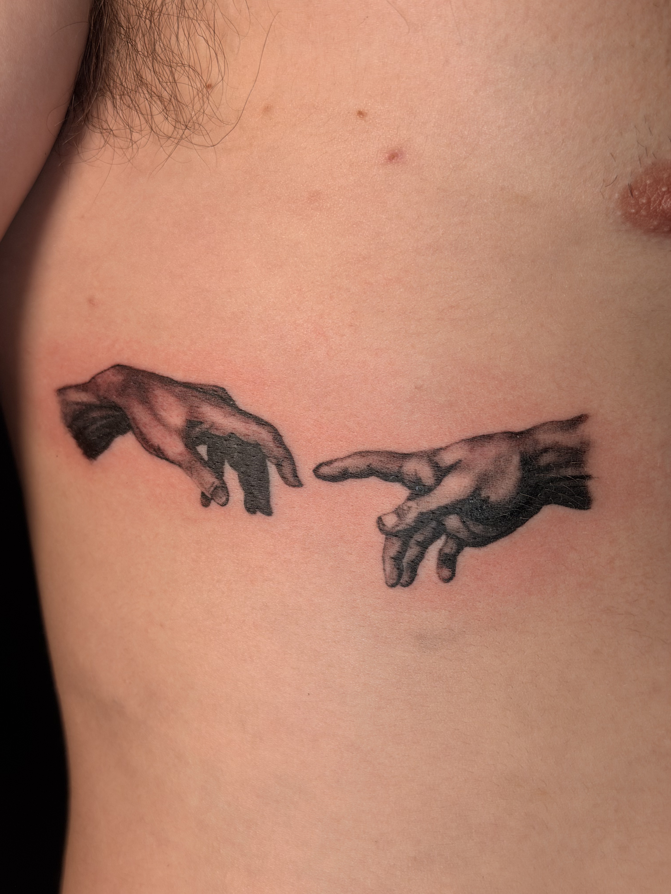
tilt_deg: -2.2
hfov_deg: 30.3
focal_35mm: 48
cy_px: 447
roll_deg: -1.8
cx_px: 336
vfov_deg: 39.7
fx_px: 1241
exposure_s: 1/288
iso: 64
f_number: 1.78
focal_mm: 6.76
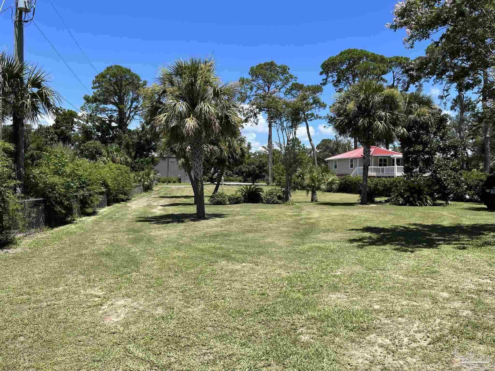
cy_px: 186
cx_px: 248
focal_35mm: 26
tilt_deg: -0.9
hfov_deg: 67.3
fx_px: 372
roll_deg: +0.0
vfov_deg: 53.1
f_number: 1.6
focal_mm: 5.1
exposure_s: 1/2358
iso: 50
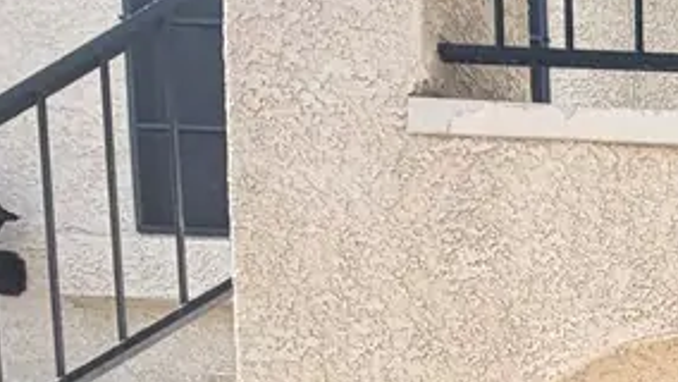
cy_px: 862
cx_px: 1144
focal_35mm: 55
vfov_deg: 15.2
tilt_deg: -2.1
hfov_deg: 23.9
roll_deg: +0.2
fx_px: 989
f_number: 2.2
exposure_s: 1/502
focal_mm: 2.22
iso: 50
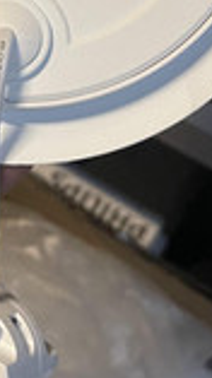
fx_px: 872
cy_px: -34
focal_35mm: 87
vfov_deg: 23.1
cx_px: -40
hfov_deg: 13.5
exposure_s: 1/60
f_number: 1.6
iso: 500
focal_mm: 5.1
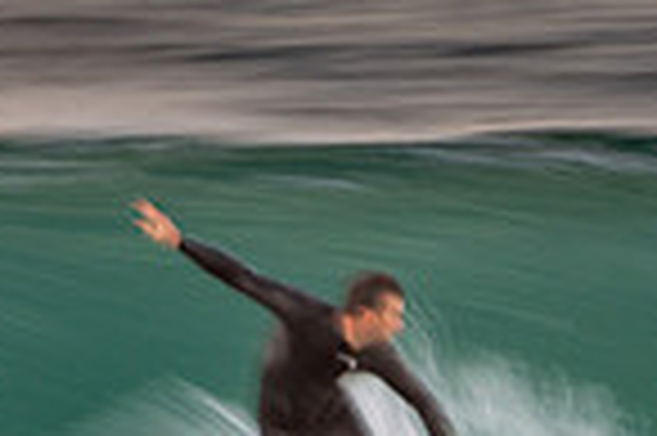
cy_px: 528
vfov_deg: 0.5
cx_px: 662
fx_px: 54415
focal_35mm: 2985
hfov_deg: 0.7
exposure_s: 1/15
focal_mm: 500
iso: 100
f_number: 7.1
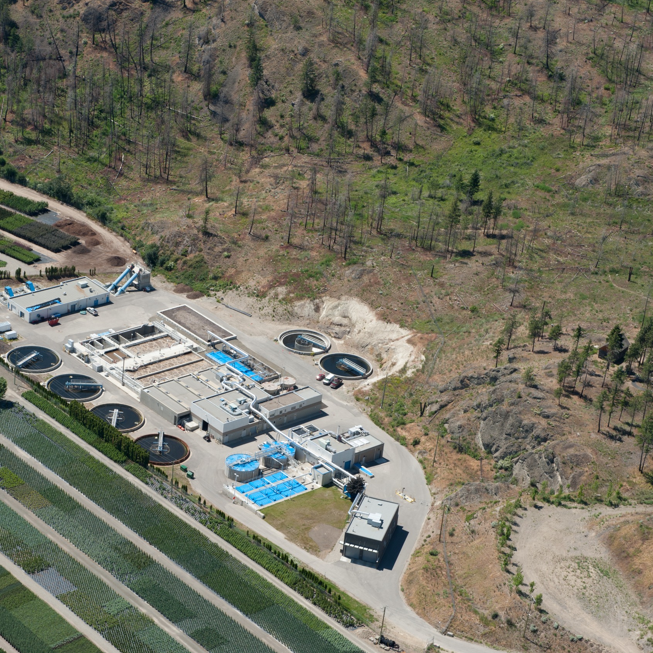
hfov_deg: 19.2
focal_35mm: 90
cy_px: 325
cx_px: 210
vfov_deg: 19.3
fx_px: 1921
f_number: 10
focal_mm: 70
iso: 250
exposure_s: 1/400
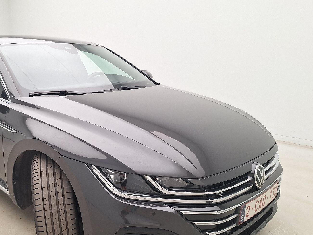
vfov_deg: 41.5
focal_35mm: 34
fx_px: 307
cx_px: 104
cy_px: 147
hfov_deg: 52.9
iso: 64
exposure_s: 1/100
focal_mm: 5.54
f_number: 1.8
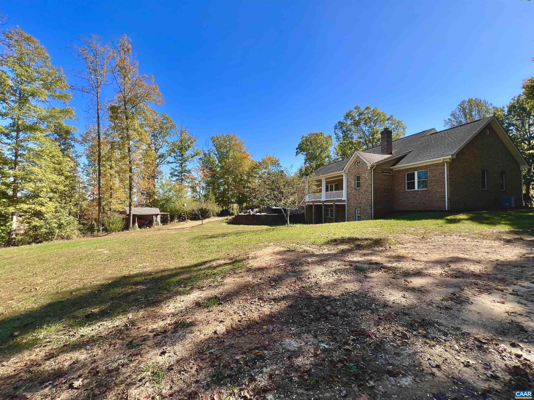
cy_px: 200
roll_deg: +0.6
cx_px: 267
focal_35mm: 13
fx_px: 201
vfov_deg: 89.9
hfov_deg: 106.2
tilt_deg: +2.6
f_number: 1.8
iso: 32
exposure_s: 1/652
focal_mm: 1.57
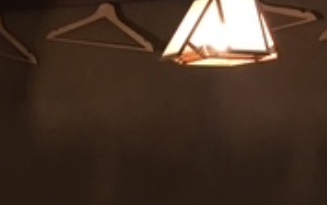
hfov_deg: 17.9
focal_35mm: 111
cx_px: -63
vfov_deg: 11.2
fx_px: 990
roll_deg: -1.2
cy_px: 347
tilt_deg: -9.7
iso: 250
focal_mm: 4.15
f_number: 2.2
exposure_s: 1/15
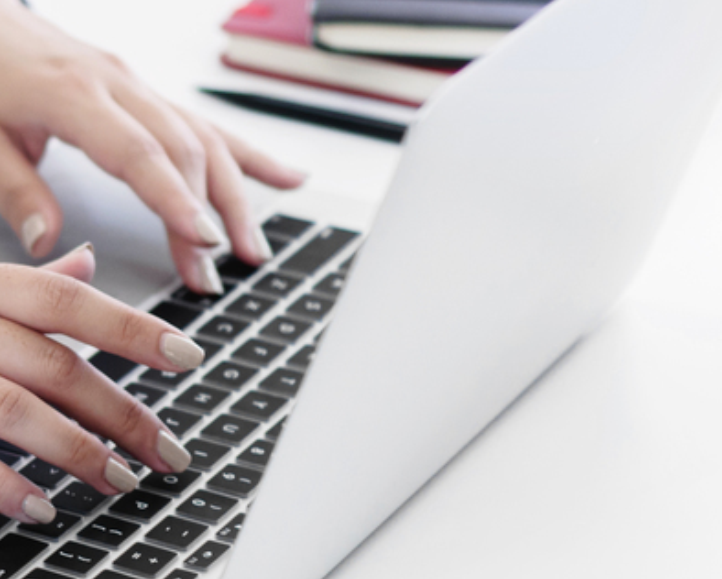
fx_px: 3807
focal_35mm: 178
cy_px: 278
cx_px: -149
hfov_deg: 10.6
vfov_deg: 8.7
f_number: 2.8
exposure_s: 1/100
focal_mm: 50
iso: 400
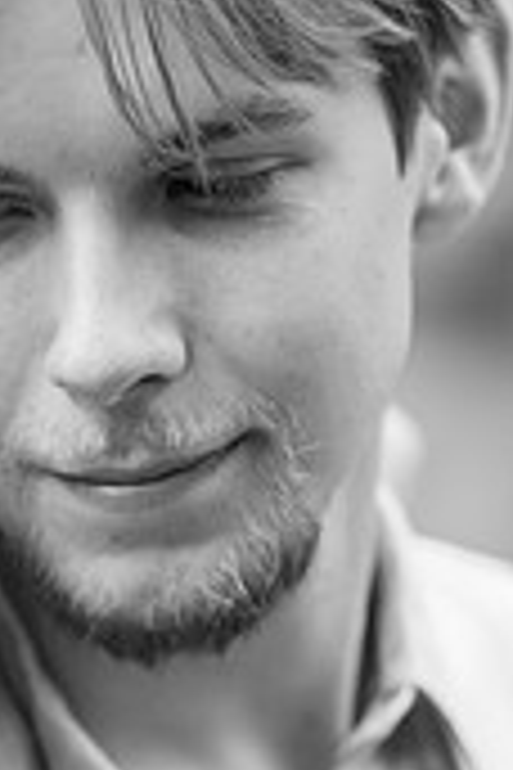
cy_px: 464
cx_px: -158
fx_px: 4788
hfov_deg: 6.1
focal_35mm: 224
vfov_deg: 9.2
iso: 800
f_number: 3.2
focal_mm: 85
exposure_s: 1/250
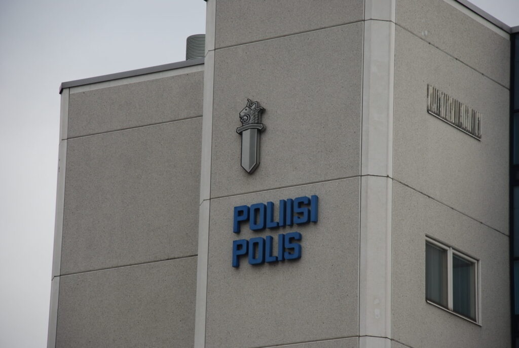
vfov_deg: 7.7
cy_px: 174
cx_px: 260
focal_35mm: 180
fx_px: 2600
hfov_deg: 11.4
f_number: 5.6
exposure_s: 1/500
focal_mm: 120
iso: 180
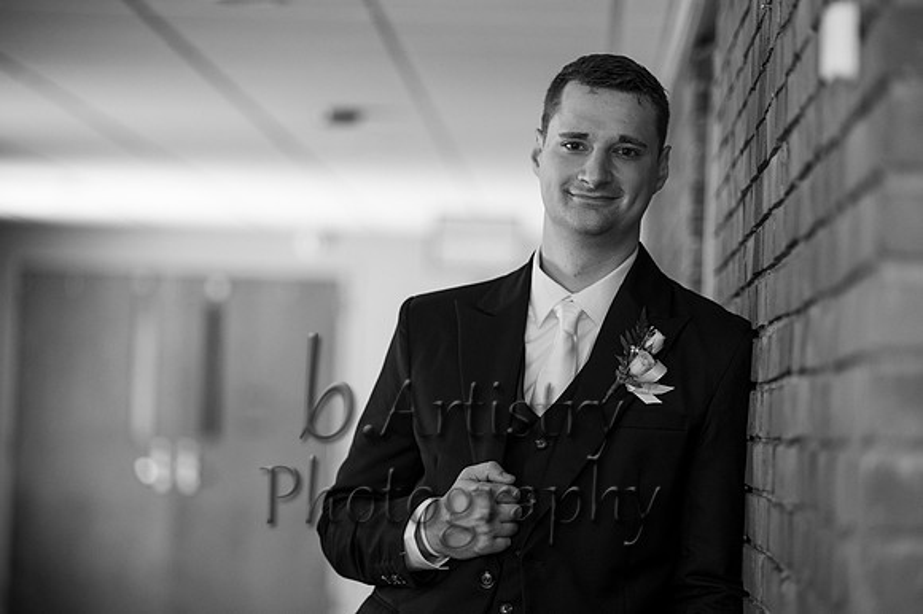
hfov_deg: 15.8
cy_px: 307
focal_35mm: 130
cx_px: 462
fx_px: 3331
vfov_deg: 10.5
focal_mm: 130
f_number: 2.8
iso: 2000
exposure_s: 1/125
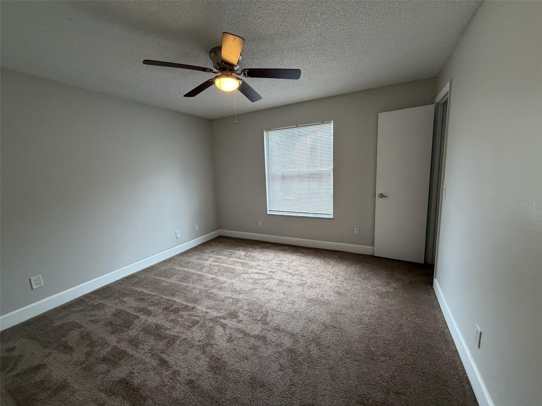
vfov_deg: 85.7
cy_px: 203
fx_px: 219
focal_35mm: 14
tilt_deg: -10.0
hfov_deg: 102.1
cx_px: 271
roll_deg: +4.1
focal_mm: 2.22
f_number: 2.2
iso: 320
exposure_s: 1/116
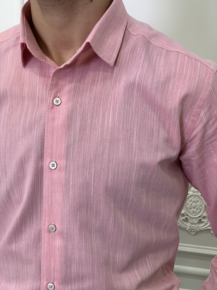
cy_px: 145
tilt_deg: -16.7
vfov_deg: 36.8
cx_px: 108
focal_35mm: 52
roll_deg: -0.9
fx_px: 435
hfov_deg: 28.0
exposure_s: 1/122
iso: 80
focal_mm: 6
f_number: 2.4
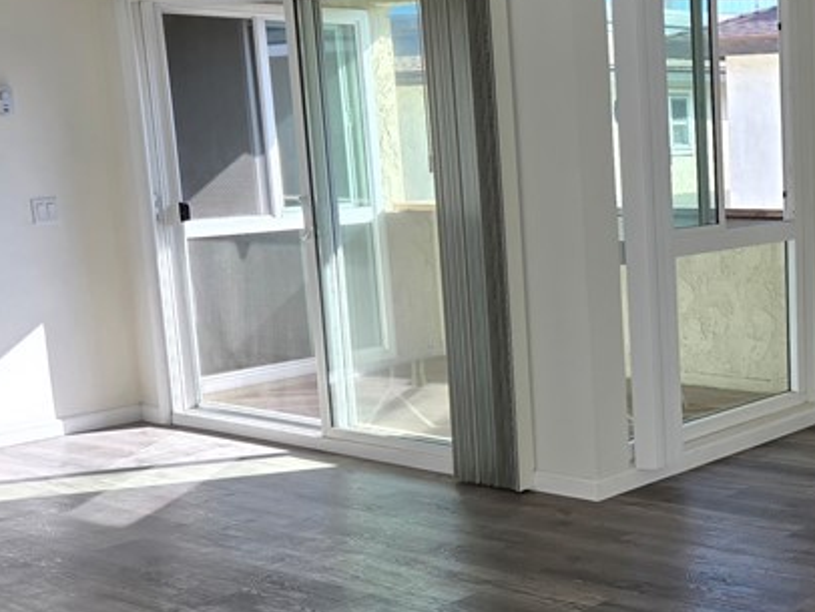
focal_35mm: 58
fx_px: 1366
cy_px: 355
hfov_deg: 30.5
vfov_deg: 25.2
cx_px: 845
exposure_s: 1/187
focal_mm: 5.4
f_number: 1.8
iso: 25
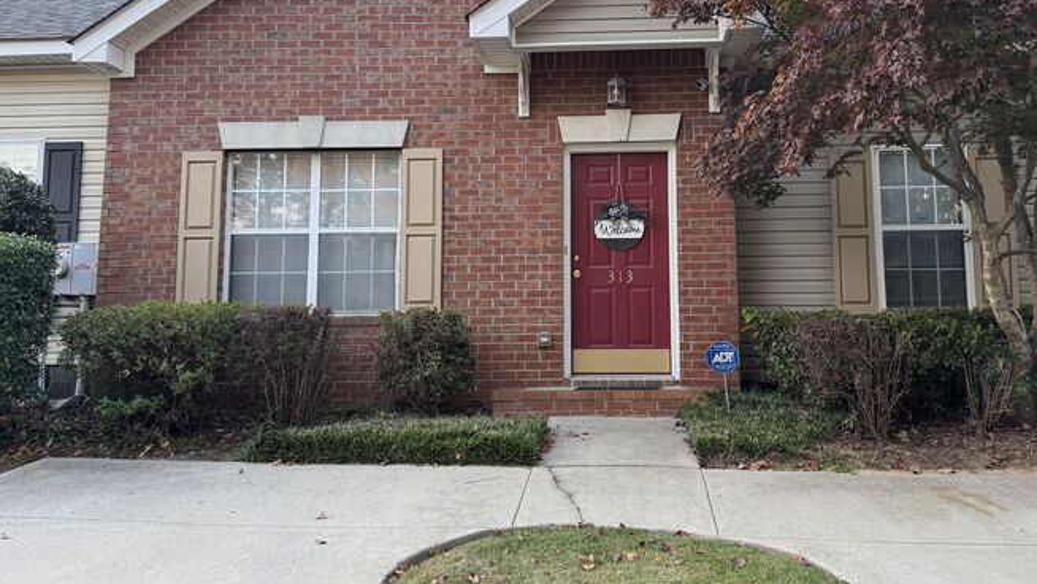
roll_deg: +0.1
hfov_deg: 60.8
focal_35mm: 32
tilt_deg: +6.3
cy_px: 224
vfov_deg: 36.5
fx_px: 880
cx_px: 582
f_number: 1.78
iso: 100
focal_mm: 6.76
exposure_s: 1/121
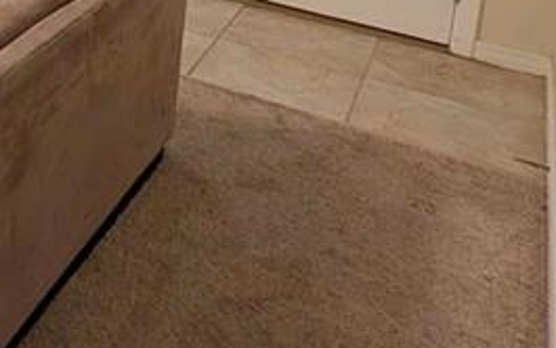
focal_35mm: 49
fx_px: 743
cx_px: -340
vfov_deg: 20.8
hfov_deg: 25.7
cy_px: -224
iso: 62
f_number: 1.7
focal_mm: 2
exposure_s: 1/30
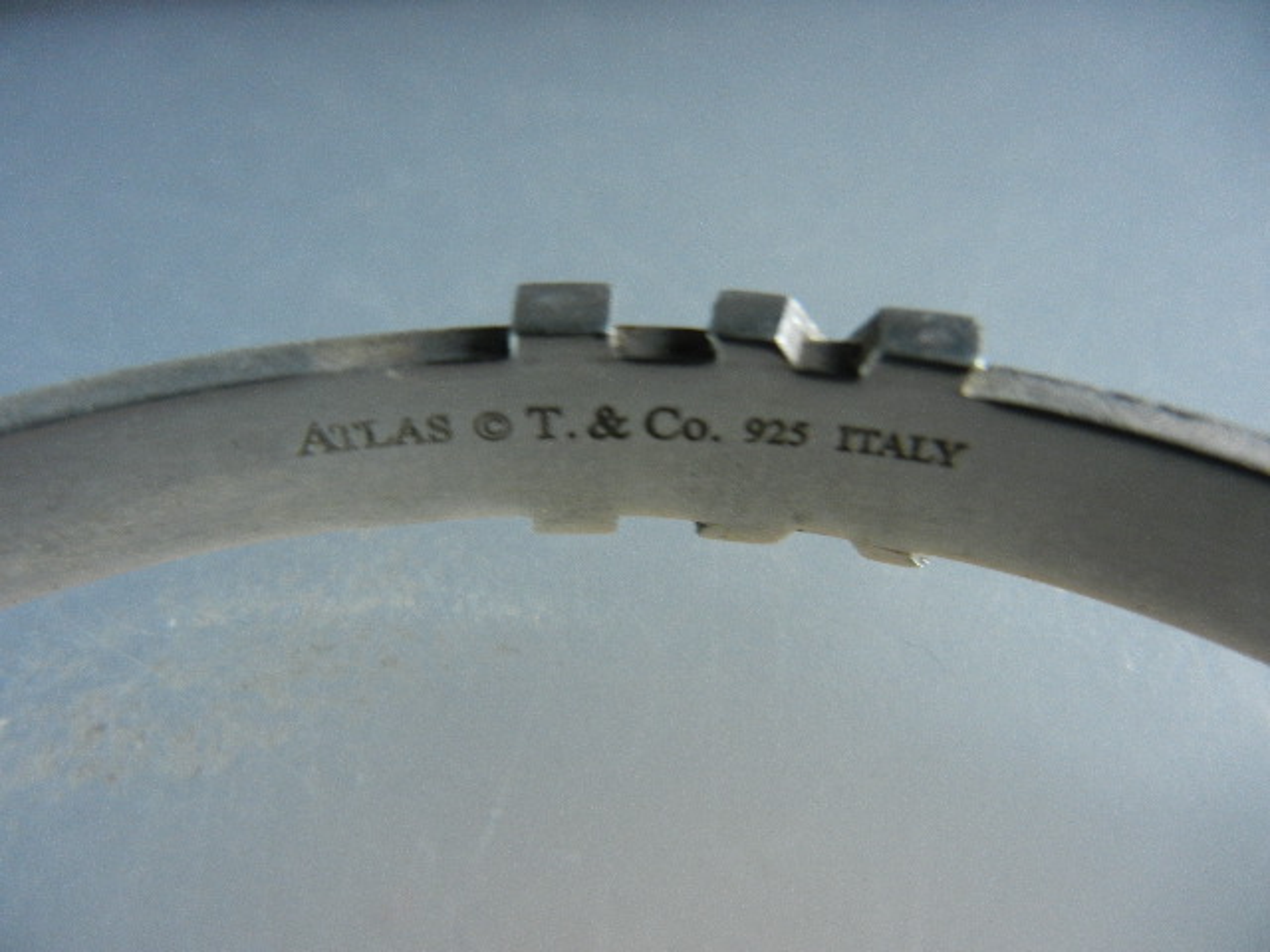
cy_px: 476
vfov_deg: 46.8
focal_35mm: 30
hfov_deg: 60.0
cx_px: 635
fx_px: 1101
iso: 400
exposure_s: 1/40.5
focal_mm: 5.4
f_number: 3.5
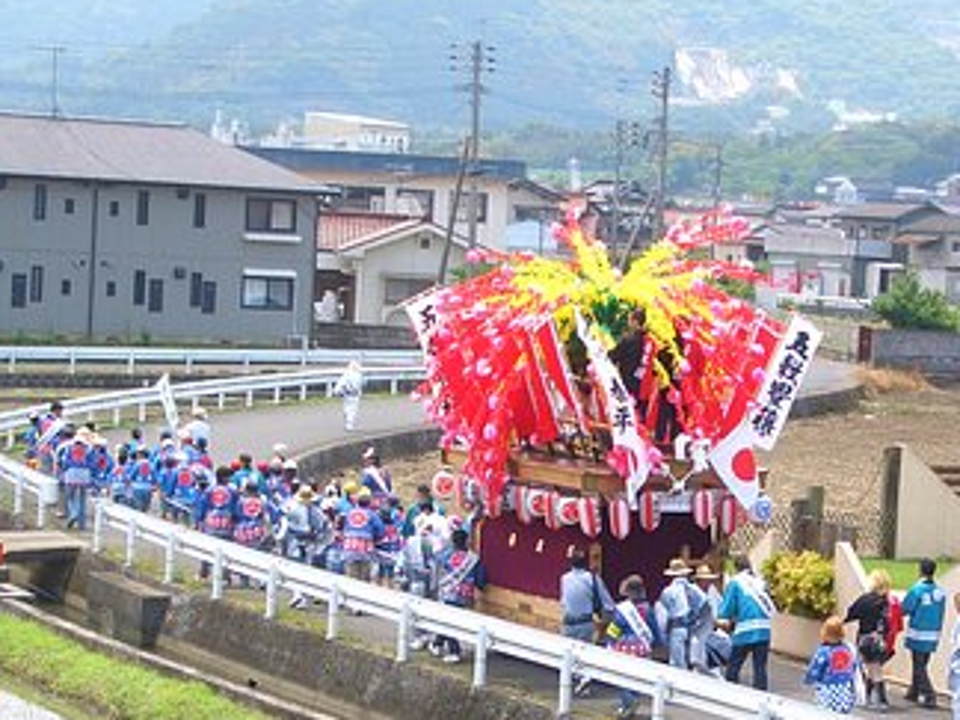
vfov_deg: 12.7
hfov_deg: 16.8
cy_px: 439
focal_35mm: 117
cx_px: 628
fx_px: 3245
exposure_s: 1/80
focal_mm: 12.2
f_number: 6.2
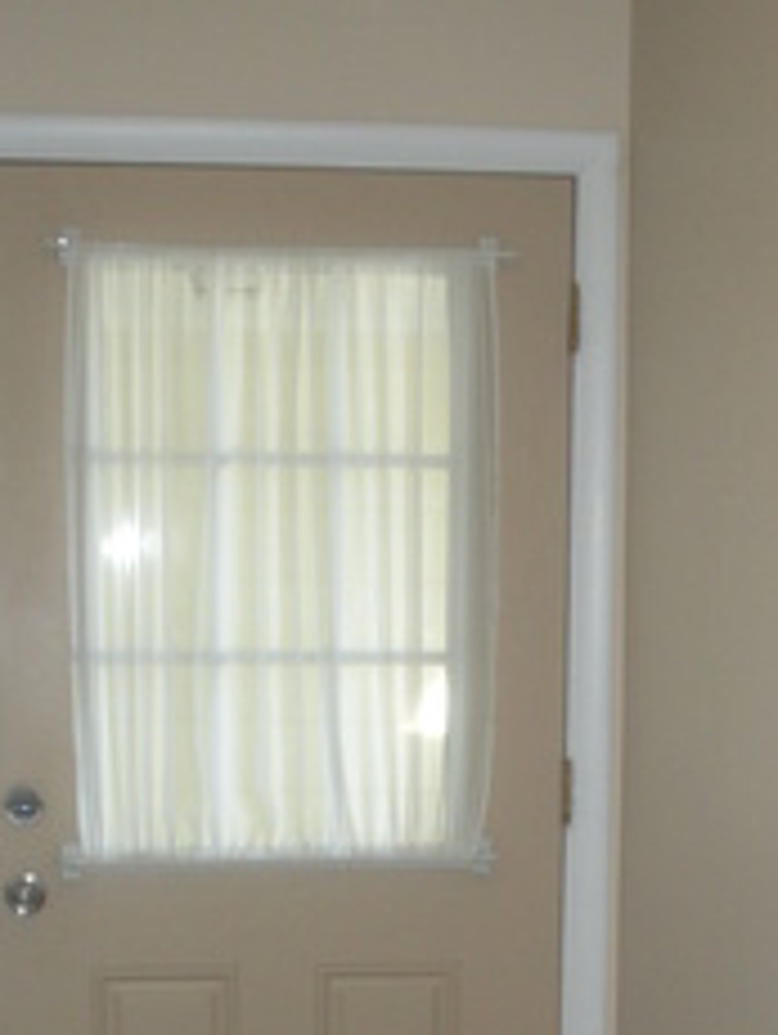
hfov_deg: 19.6
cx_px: 481
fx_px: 2243
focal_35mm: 75
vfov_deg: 25.1
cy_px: 950
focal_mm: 6.3
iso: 212
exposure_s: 1/61.8
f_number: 3.5
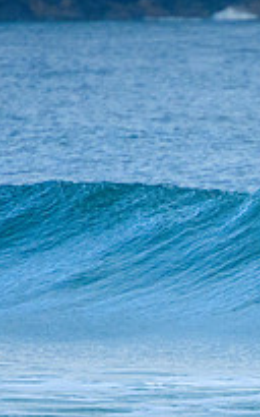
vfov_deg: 1.3
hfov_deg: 0.8
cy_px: 322
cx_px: 386
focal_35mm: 1585
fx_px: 17982
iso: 1400
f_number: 5.6
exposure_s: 1/1600
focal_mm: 400
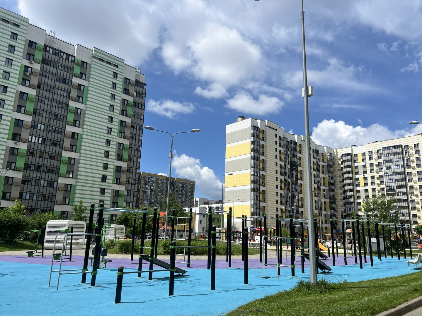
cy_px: 158
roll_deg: -1.4
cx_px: 211
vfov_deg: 53.1
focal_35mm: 26
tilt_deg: +13.2
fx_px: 317
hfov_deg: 67.3
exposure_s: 1/6993
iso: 50
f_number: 1.5
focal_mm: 5.7
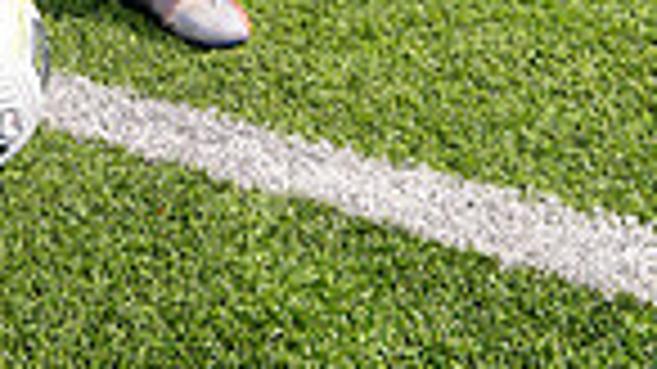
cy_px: -626
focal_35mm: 100
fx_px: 1741
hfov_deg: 21.1
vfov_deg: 10.0
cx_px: 135
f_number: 8
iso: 100
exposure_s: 1/250
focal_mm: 31
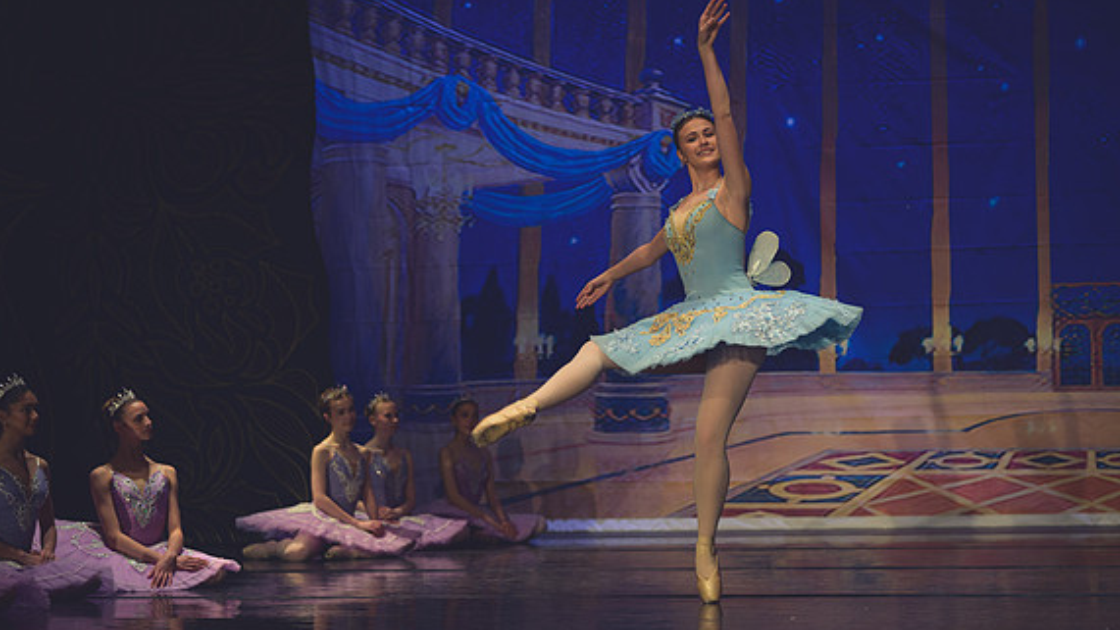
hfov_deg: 25.6
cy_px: 341
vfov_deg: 14.6
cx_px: 561
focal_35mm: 83
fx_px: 2465
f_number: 2.8
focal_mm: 78
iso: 400
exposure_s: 1/320
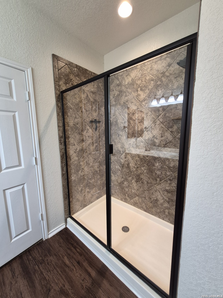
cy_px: 149
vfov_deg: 106.2
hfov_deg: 89.9
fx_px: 112
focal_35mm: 13
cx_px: 112
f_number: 2.2
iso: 160
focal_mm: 1.74
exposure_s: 1/60
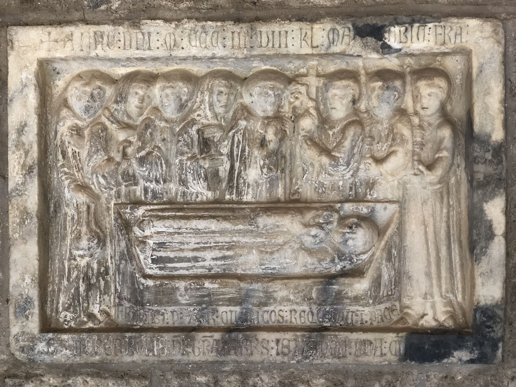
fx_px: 775
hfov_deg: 36.8
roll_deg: +2.7
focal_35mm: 52
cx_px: 258
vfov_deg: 28.0
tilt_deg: -0.4
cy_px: 194
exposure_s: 1/60
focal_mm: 6
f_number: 2.4
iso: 100
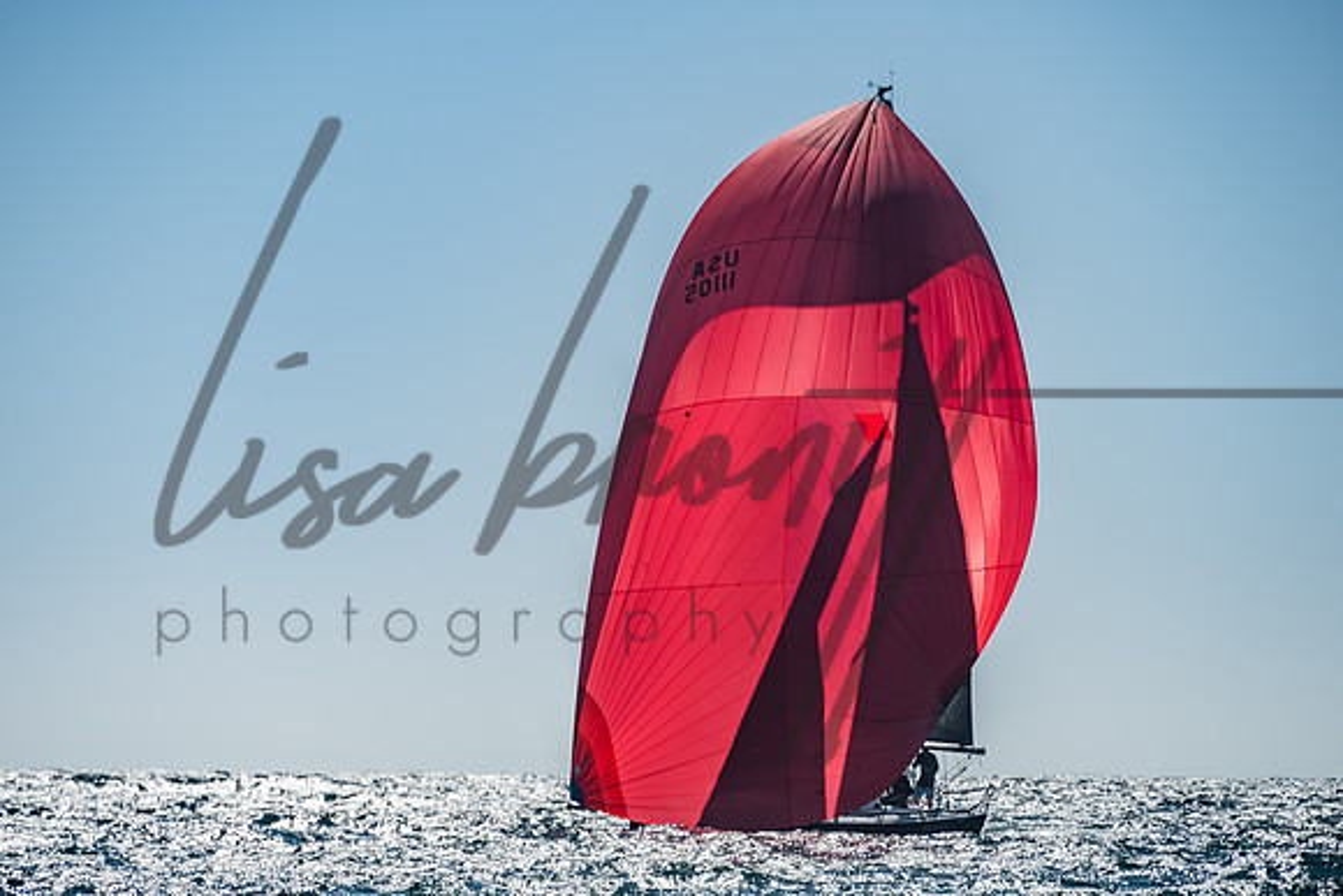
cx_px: 642
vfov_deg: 5.4
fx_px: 9496
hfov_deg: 8.1
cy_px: 494
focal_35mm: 254
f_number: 6.3
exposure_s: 1/640
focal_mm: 200
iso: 160
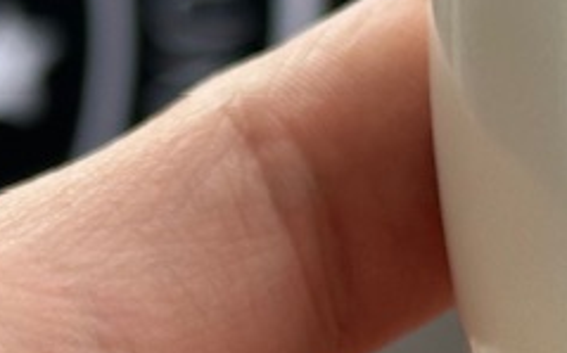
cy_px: 569
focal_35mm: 273
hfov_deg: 7.7
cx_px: 268
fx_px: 4216
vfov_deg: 4.8
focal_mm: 6.86
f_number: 1.78
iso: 64
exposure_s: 1/580
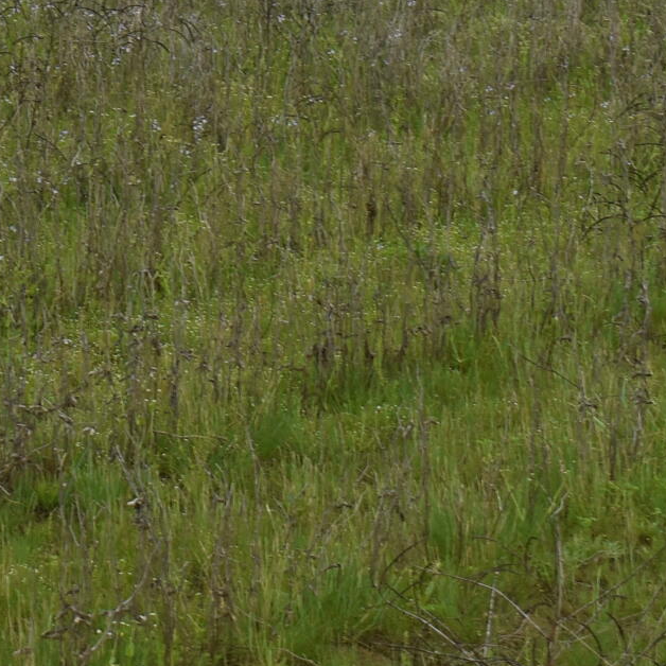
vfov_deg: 8.8
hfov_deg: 8.7
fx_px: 4245
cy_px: -341
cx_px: -454
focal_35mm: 195
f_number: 8
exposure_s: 1/100
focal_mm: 32
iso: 100
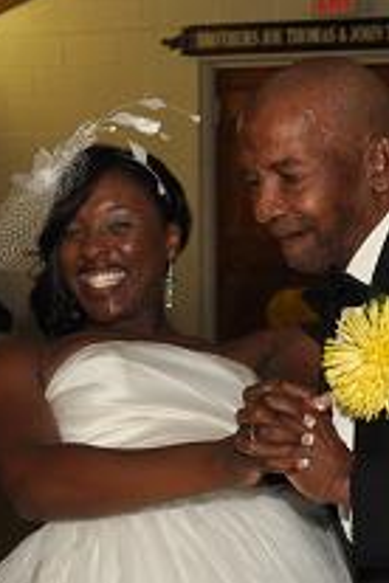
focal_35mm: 112
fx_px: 1815
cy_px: 431
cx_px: 183
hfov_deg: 12.2
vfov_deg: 18.2
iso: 640
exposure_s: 1/200
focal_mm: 24
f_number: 3.5
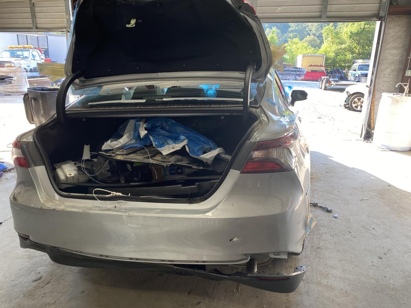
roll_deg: -1.5
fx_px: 309
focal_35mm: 26
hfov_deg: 67.3
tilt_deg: -18.2
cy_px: 154
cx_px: 206
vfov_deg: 53.1
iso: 50
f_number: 1.8
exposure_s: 1/122
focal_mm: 4.25
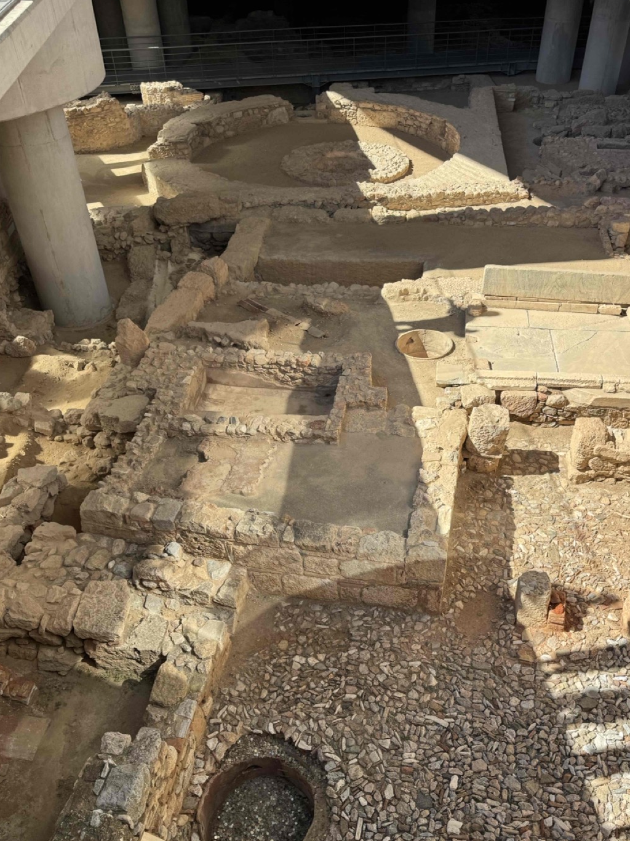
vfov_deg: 59.3
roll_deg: +1.8
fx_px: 728
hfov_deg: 46.7
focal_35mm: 30
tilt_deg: -43.5
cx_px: 347
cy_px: 517
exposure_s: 1/1923
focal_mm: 6.76
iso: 80
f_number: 1.78
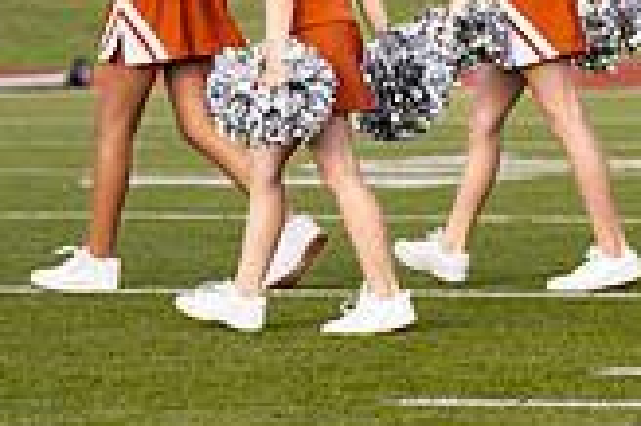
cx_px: 1087
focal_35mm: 322
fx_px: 5728
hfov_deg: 6.3
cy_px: 35
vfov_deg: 4.3
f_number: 2.8
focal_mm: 70
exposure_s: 1/3200
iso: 320
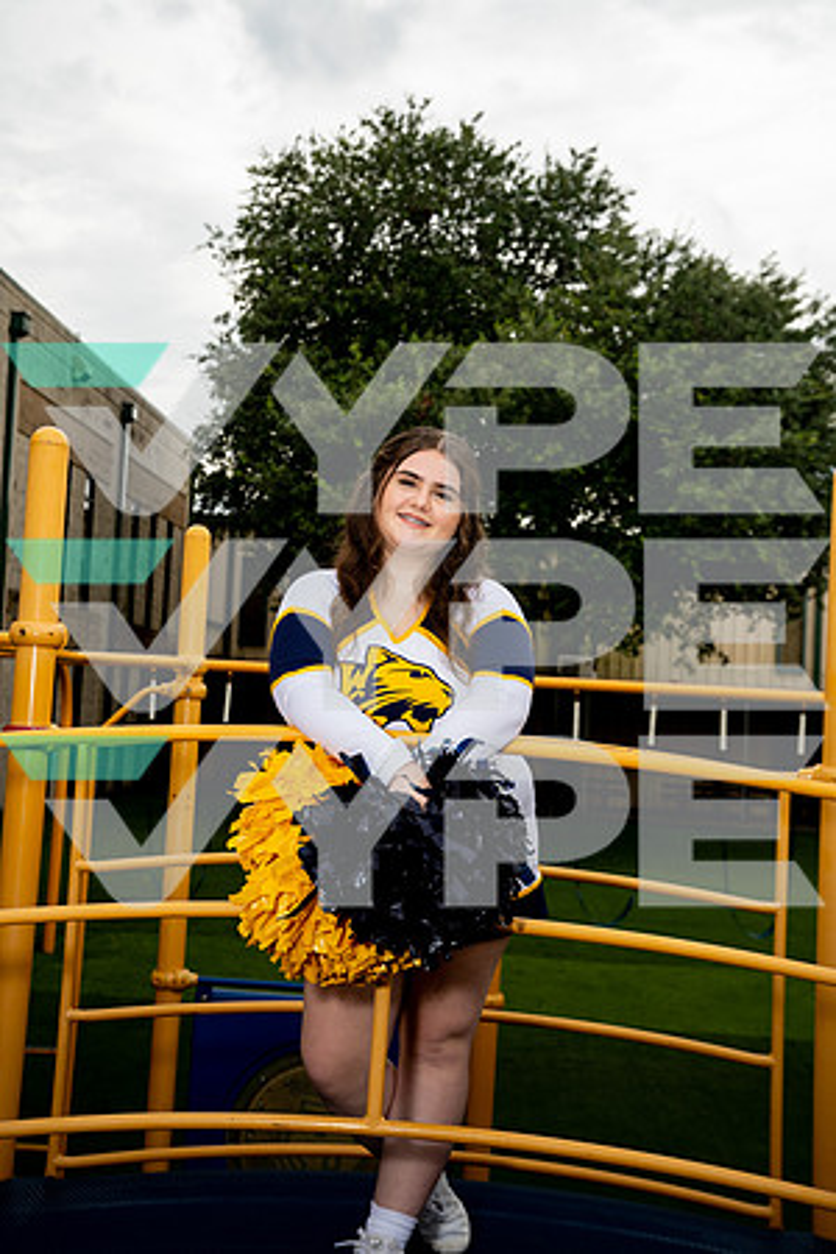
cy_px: 627
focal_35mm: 47
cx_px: 418
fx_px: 1637
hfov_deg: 28.6
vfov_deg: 41.9
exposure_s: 1/250
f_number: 5.6
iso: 100
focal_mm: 47
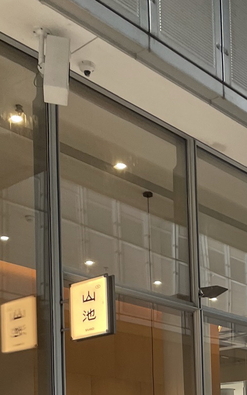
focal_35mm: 68
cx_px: 256
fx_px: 732
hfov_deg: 18.6
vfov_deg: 27.5
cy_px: 438
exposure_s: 1/121
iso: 125
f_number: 1.6
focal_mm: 4.2
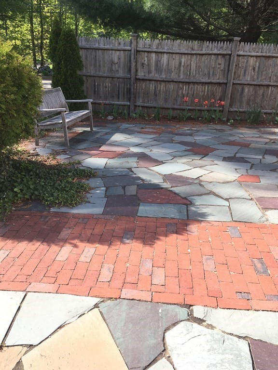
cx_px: 139
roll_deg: -3.1
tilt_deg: -23.5
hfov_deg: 48.2
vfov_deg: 61.7
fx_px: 311
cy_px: 185
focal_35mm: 29
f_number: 2.2
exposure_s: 1/439
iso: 25
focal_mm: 4.15
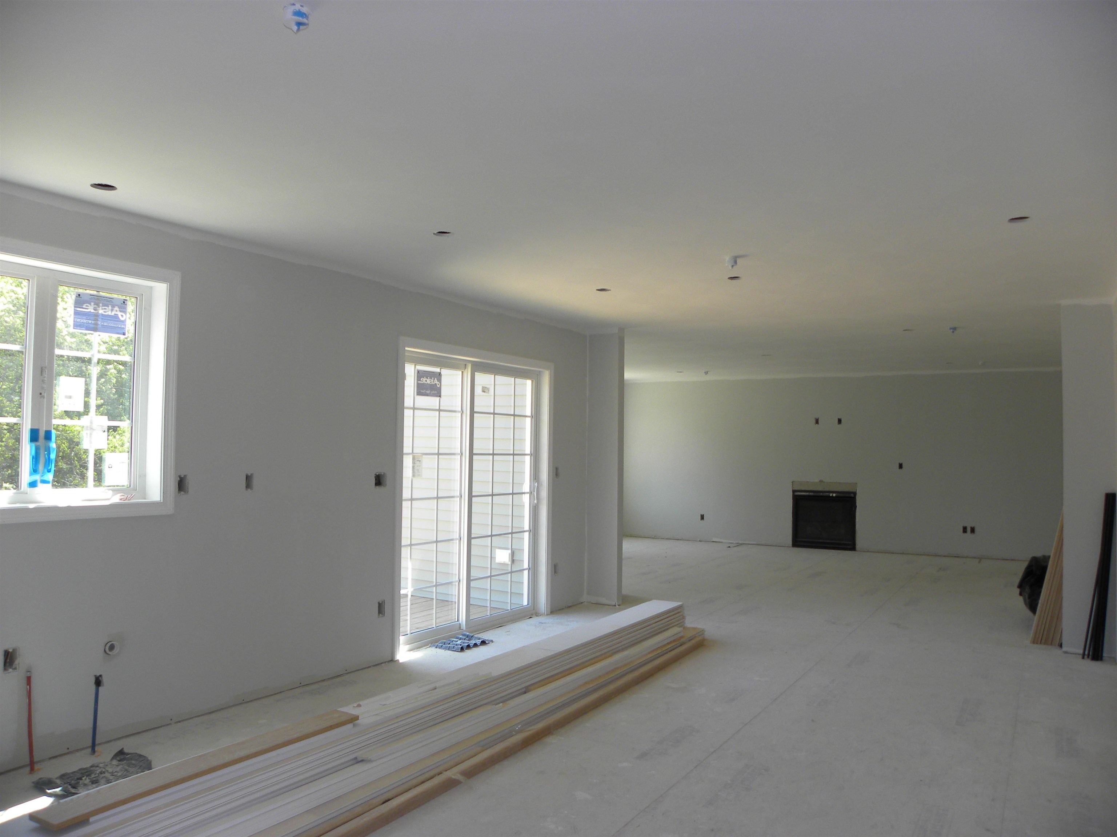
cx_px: 558
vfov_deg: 53.1
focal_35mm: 26
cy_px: 418
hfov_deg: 67.3
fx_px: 839
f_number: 2.8
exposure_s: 1/85.6
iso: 69
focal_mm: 4.6
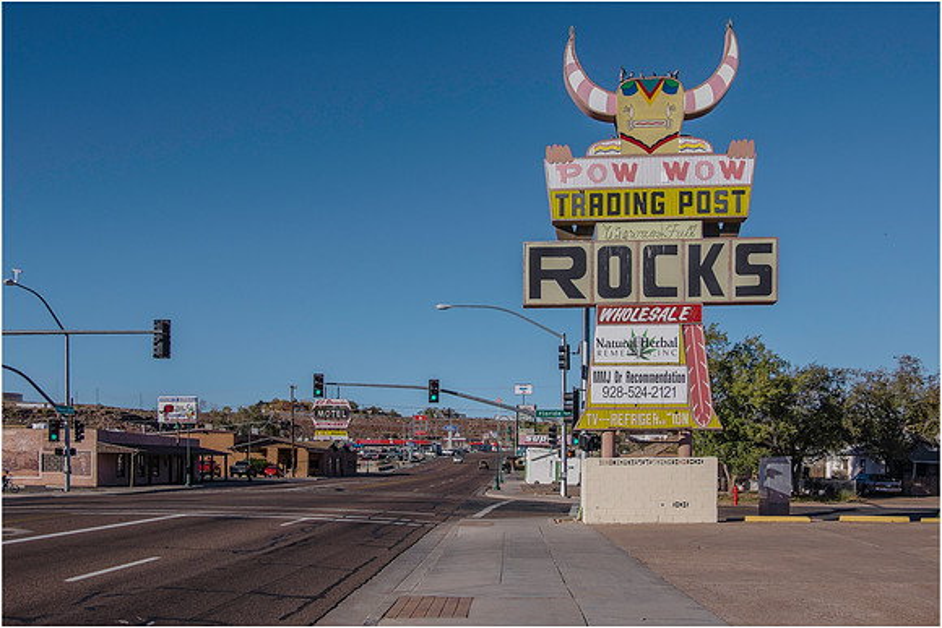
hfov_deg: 55.8
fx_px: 890
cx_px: 471
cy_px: 314
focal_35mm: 34
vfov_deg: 38.9
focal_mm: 22.4
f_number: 5.6
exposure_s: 1/950
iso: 200
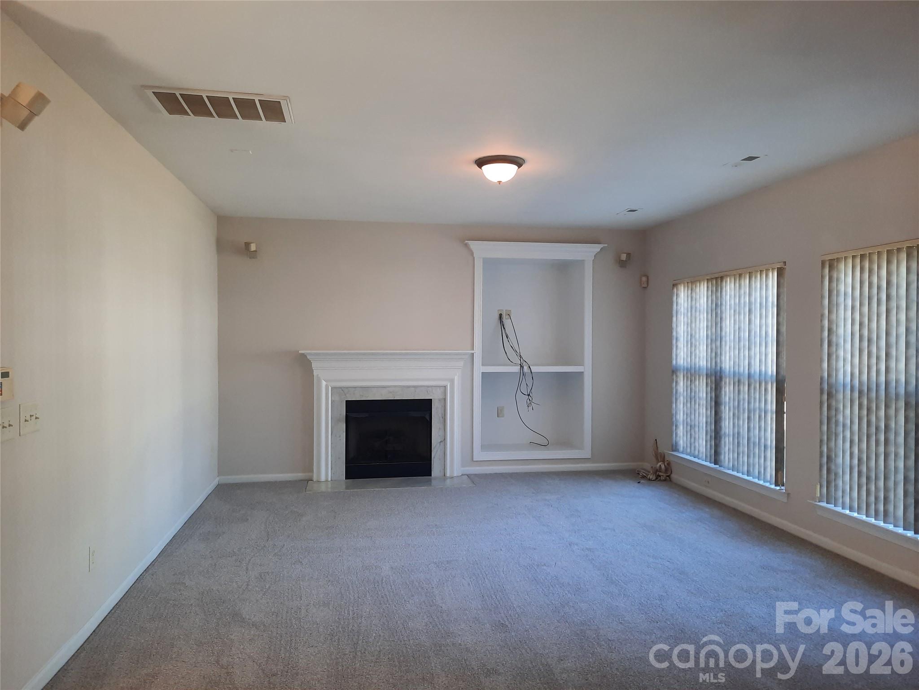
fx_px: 664
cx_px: 460
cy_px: 345
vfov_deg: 54.9
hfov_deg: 69.4
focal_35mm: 25
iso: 125
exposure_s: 1/60
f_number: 2
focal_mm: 4.6
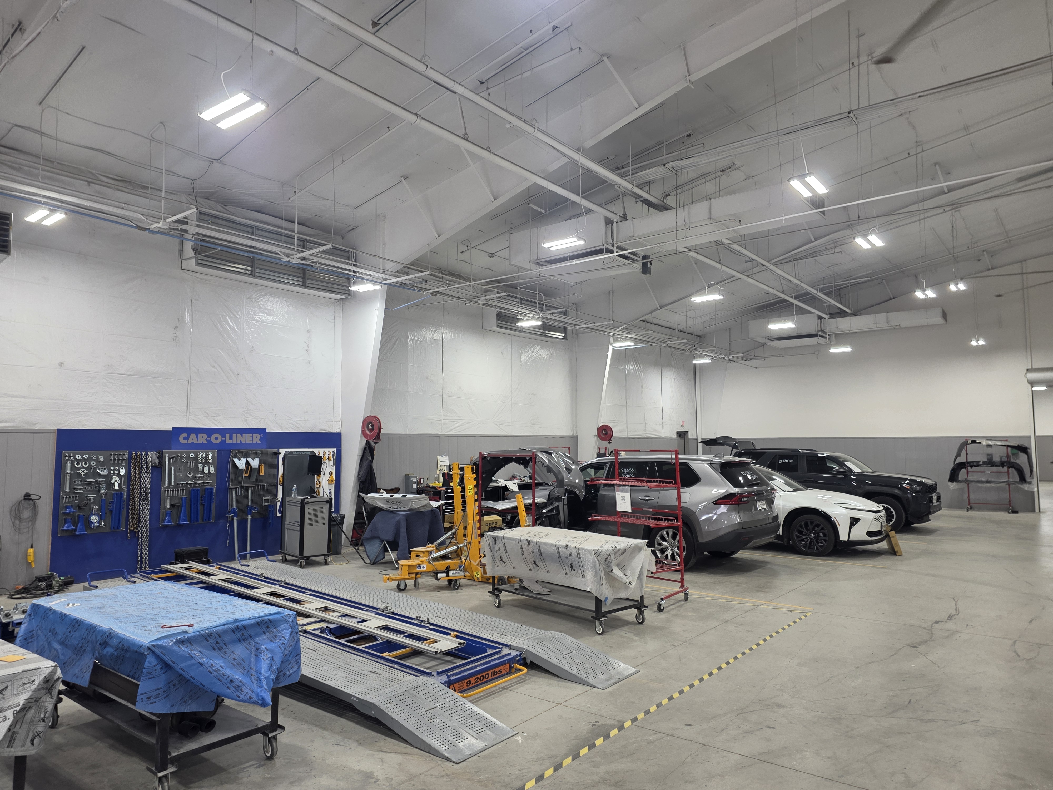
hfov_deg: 73.9
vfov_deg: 58.9
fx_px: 700
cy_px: 395
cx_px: 526
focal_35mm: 23
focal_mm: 6.25
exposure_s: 1/120
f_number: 1.7
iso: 100
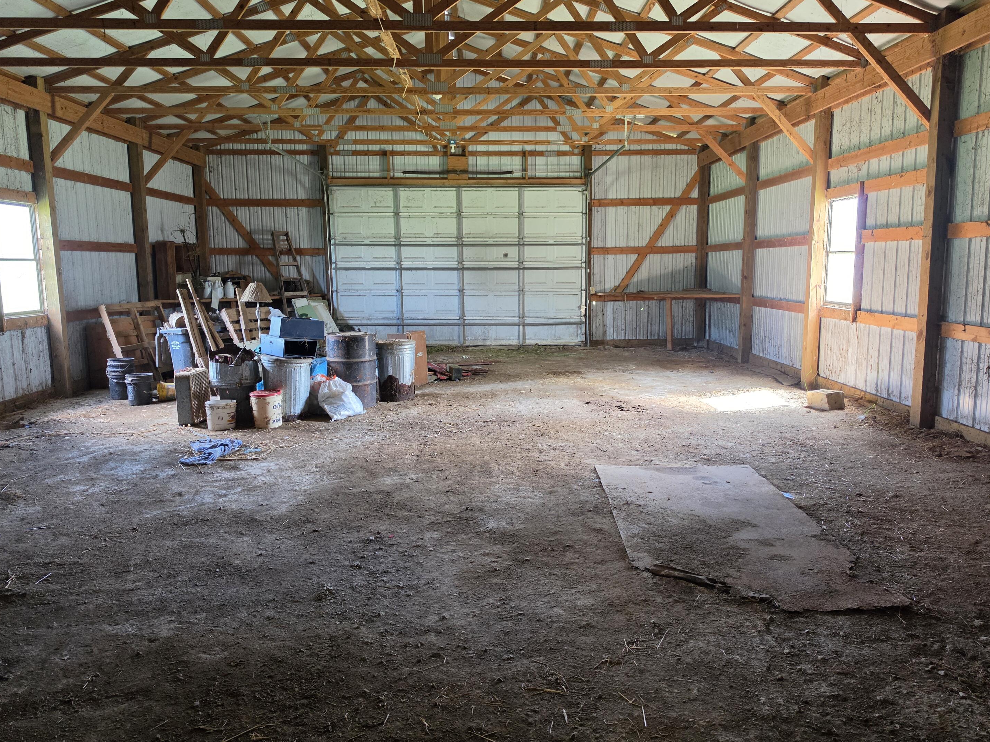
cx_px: 507
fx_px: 686
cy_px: 365
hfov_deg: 71.6
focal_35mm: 24
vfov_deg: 56.8
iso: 320
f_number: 1.4
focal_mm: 6.5
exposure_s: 1/120
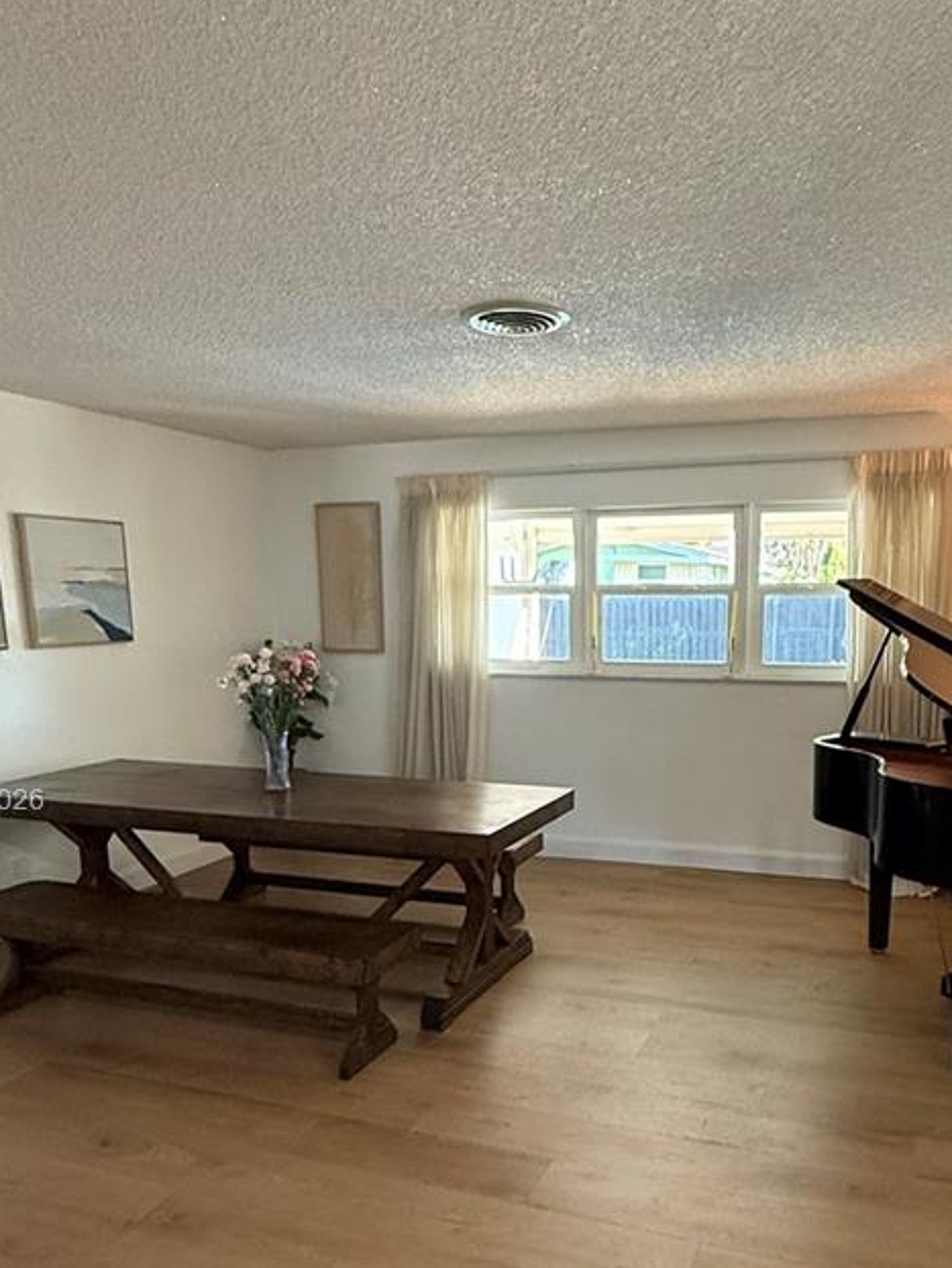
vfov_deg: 64.2
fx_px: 989
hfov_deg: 50.9
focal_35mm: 27
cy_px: 803
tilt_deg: -11.0
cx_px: 585
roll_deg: -0.8
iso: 400
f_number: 2.2
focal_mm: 2.22
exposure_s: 1/60
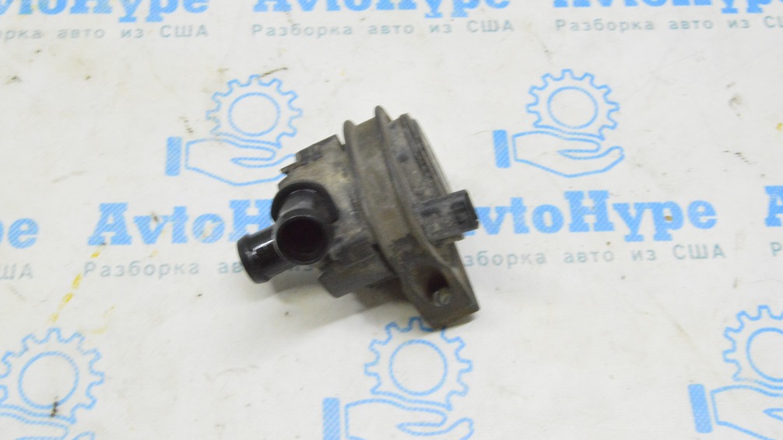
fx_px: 1028
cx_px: 386
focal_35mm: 50
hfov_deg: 41.7
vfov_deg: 24.2
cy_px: 187
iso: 6400
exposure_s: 1/15
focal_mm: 31
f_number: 20
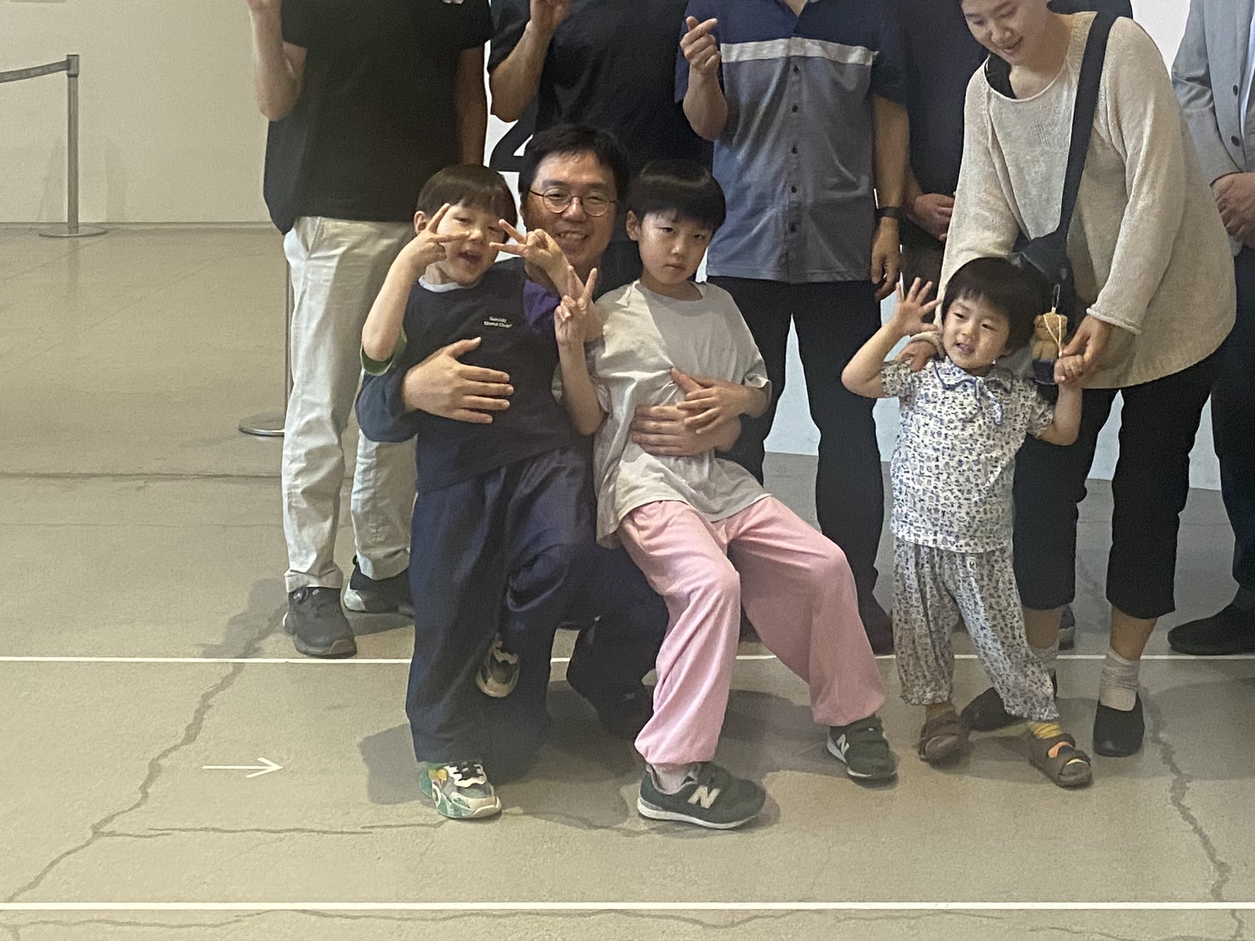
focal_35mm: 57
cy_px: 1
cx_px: 837
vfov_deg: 24.5
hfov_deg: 33.5
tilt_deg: -2.5
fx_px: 2066
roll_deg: -1.0
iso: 320
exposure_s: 1/60
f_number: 1.8
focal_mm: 4.25
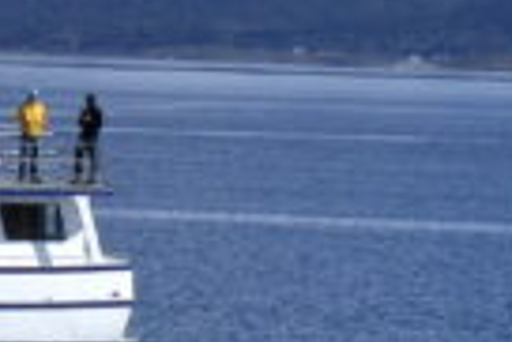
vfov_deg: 2.1
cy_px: 293
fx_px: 9140
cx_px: 23
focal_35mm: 642
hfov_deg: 3.2
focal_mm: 85
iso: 800
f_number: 18
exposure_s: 1/640
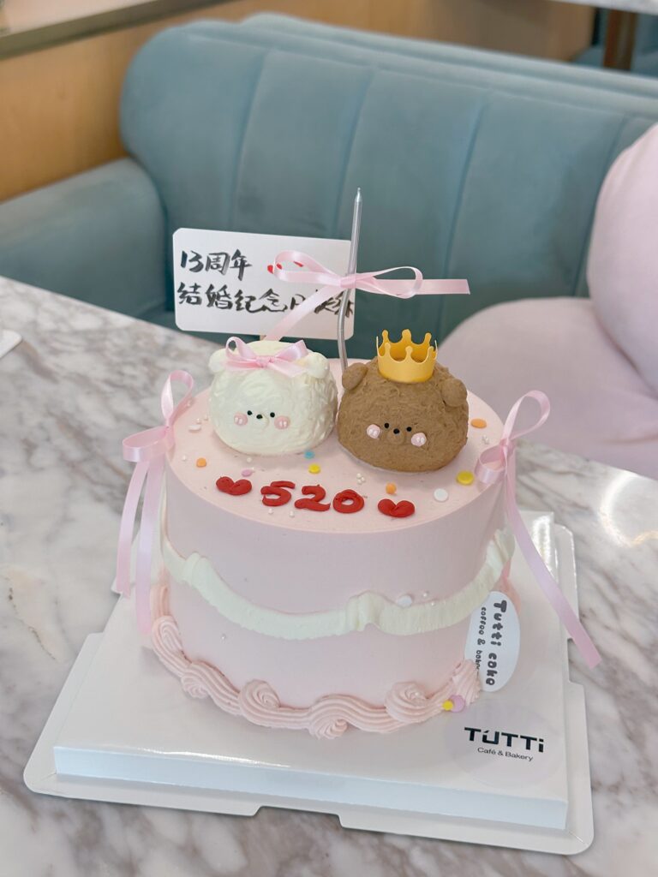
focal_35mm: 48
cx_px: 329
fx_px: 1217
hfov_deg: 30.3
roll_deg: -0.8
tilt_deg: -29.1
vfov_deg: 39.7
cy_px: 438
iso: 125
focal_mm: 6.86
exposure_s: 1/50
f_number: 1.78
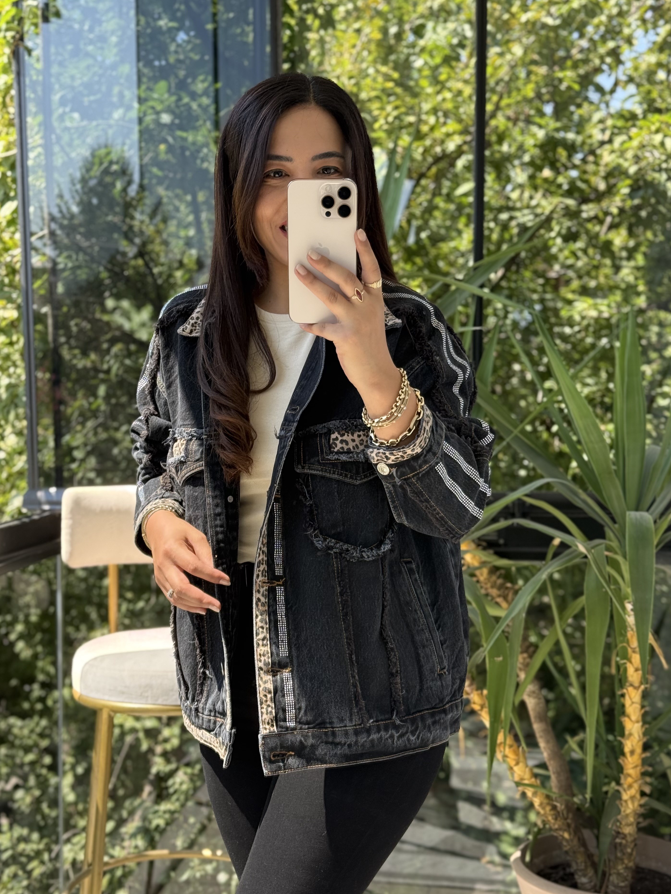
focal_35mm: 52
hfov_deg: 28.0
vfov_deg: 36.8
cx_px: 325
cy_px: 481
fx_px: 1344
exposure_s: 1/368
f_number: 1.78
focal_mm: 6.76
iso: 80
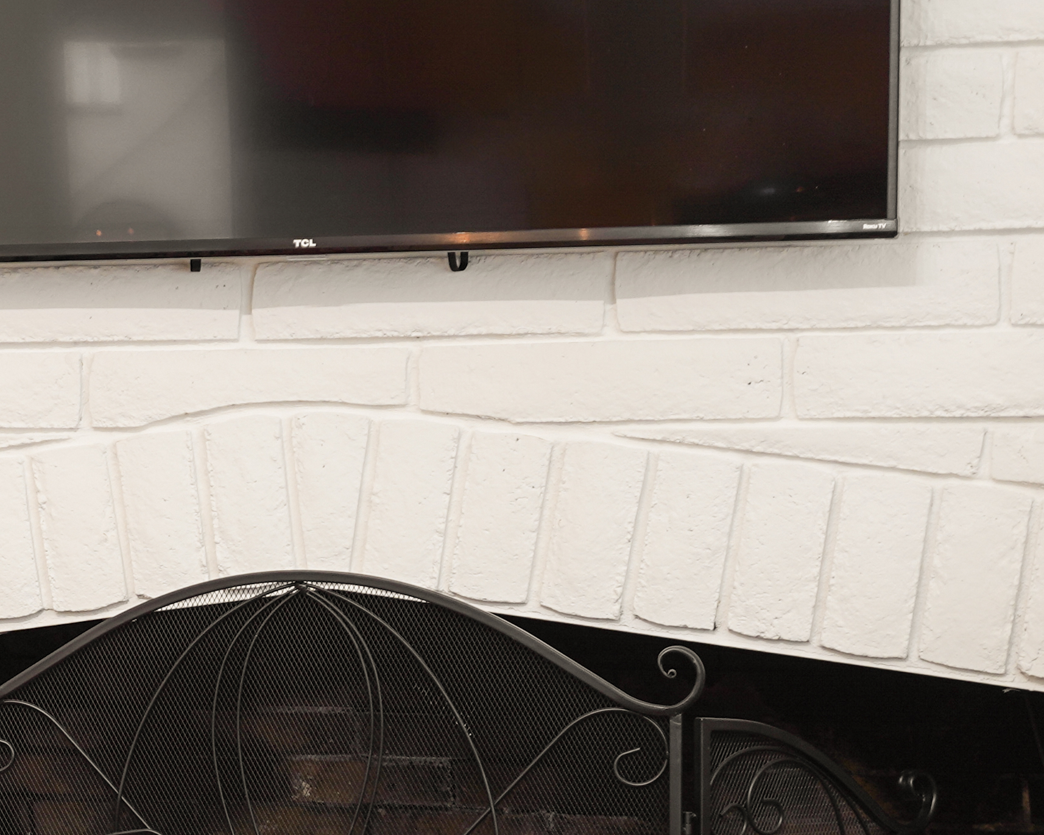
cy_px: 676
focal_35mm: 115
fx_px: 3553
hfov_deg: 15.6
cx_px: -435
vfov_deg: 13.3
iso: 200
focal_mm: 35
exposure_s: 1/5
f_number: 4.5
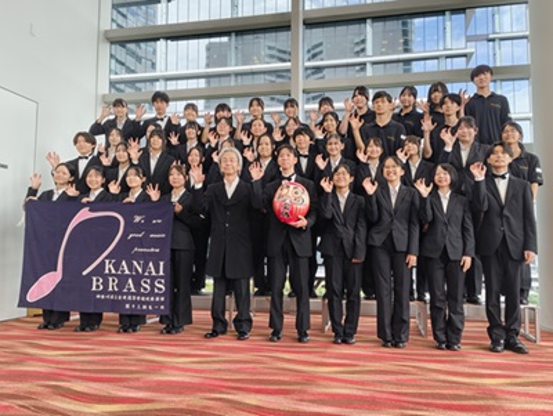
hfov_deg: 59.9
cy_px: 208
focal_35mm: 30
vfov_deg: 46.9
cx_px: 276
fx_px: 480
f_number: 1.87
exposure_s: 1/100
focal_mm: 5.56
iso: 800
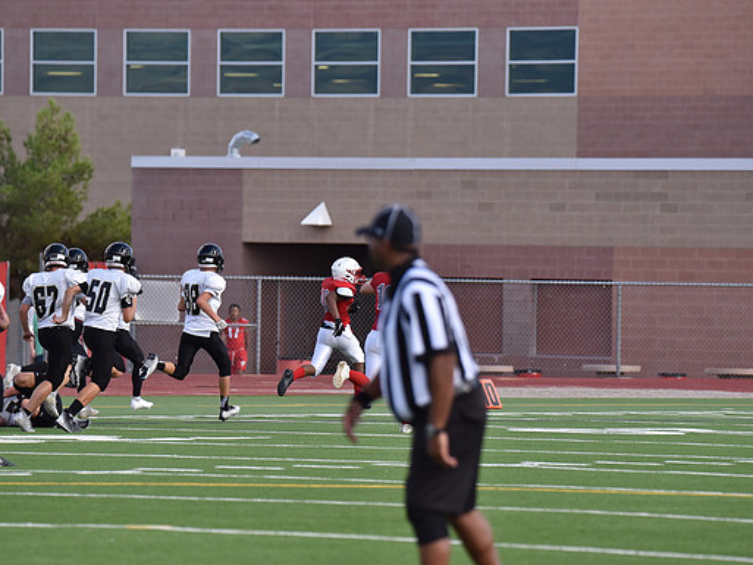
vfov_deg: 4.3
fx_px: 7572
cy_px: 282
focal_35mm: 348
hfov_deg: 5.7
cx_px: 393
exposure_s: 1/3200
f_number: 5.6
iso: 1100
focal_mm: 320
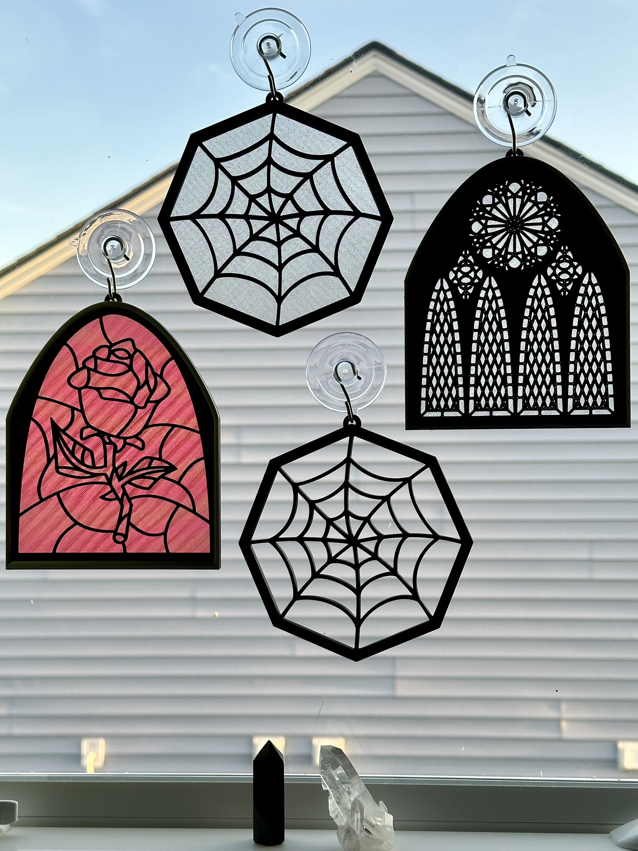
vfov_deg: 39.7
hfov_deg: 30.3
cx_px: 319
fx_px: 1180
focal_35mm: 48
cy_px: 426
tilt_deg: +1.0
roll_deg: -0.2
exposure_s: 1/264
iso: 64
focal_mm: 6.86
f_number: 1.78
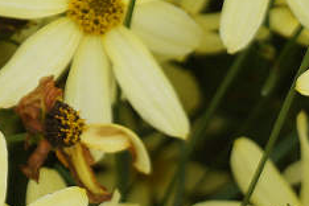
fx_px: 3635
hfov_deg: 4.9
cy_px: 446
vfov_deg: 3.2
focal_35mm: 424
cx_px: 164
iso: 100
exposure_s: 1/250
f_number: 7.1
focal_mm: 55
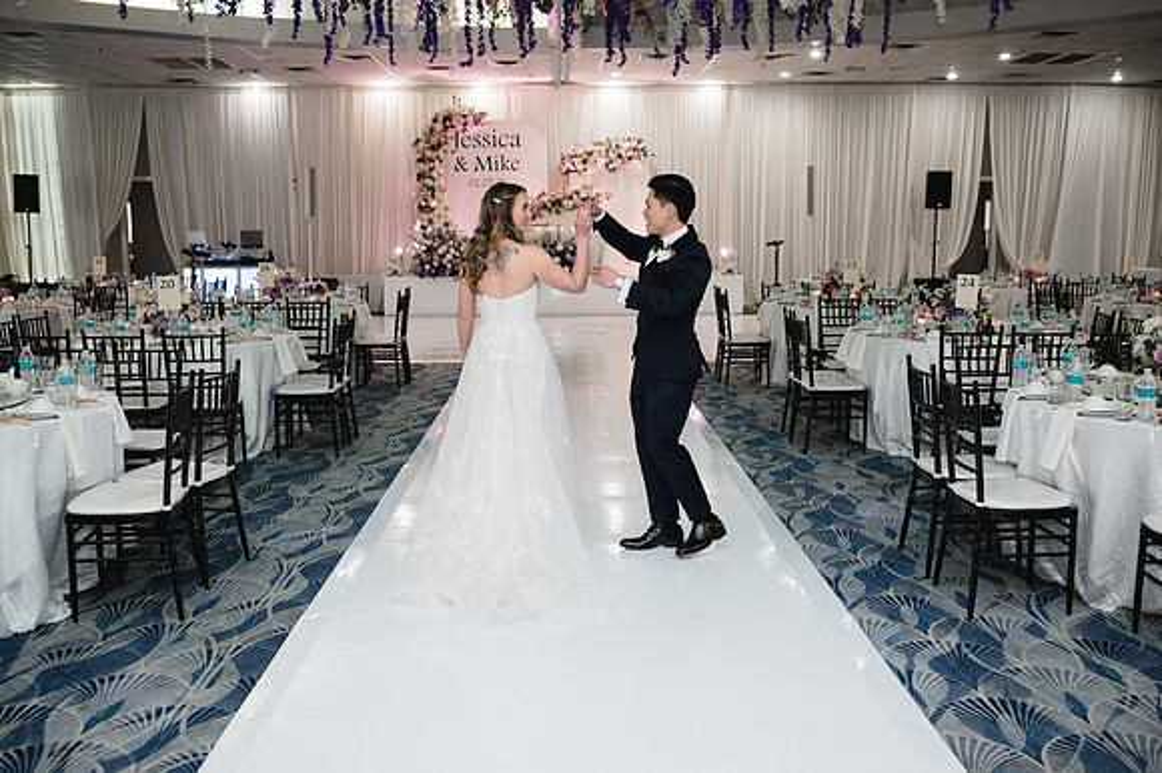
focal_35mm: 35
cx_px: 581
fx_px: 1133
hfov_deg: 54.3
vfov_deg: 37.7
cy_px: 386
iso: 2000
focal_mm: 35
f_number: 3.2
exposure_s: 1/200
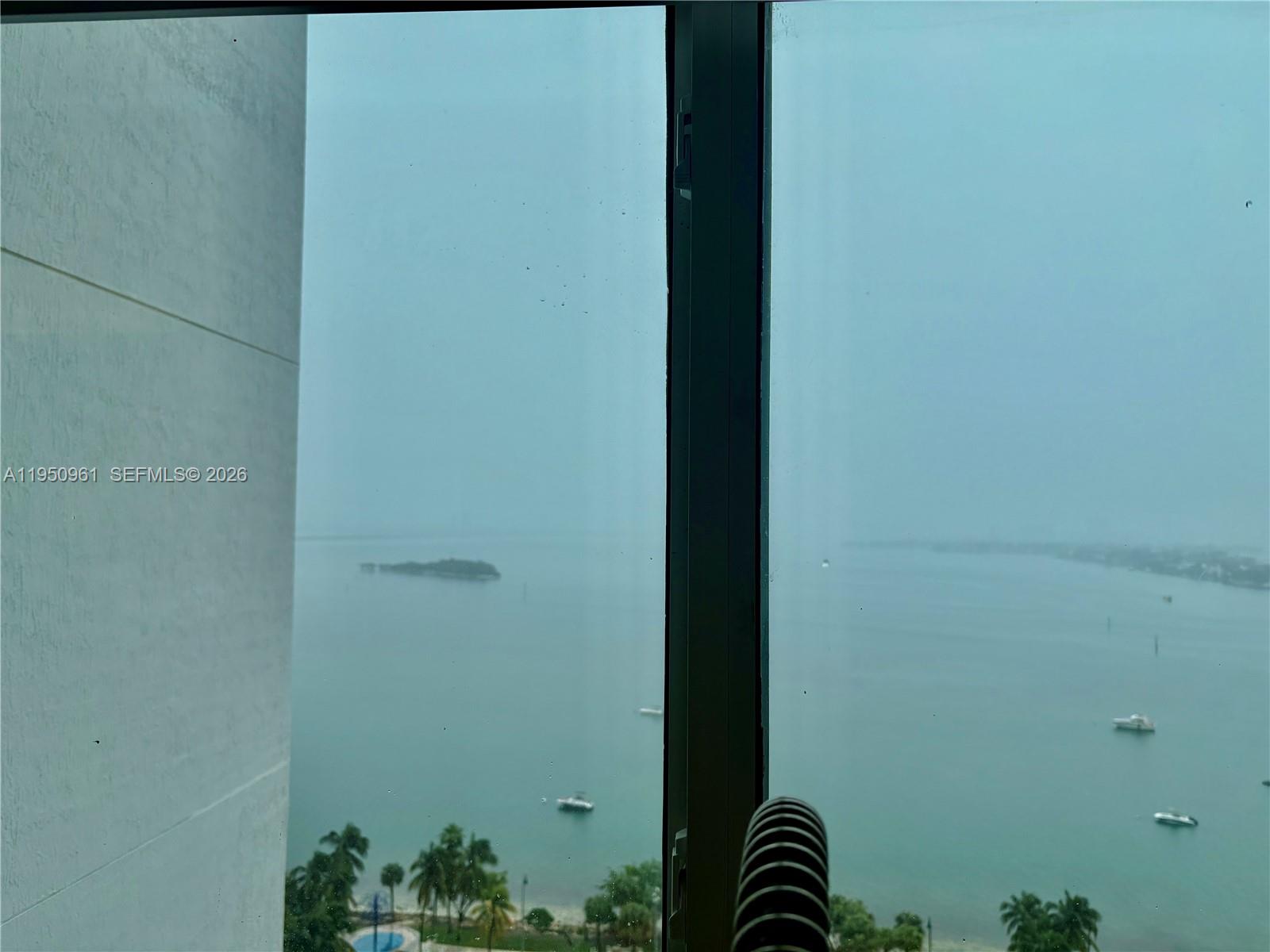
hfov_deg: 67.3
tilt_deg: +2.5
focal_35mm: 26
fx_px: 954
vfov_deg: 53.1
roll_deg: +0.2
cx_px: 635
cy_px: 476
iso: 50
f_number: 1.6
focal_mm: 5.96
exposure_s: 1/2364
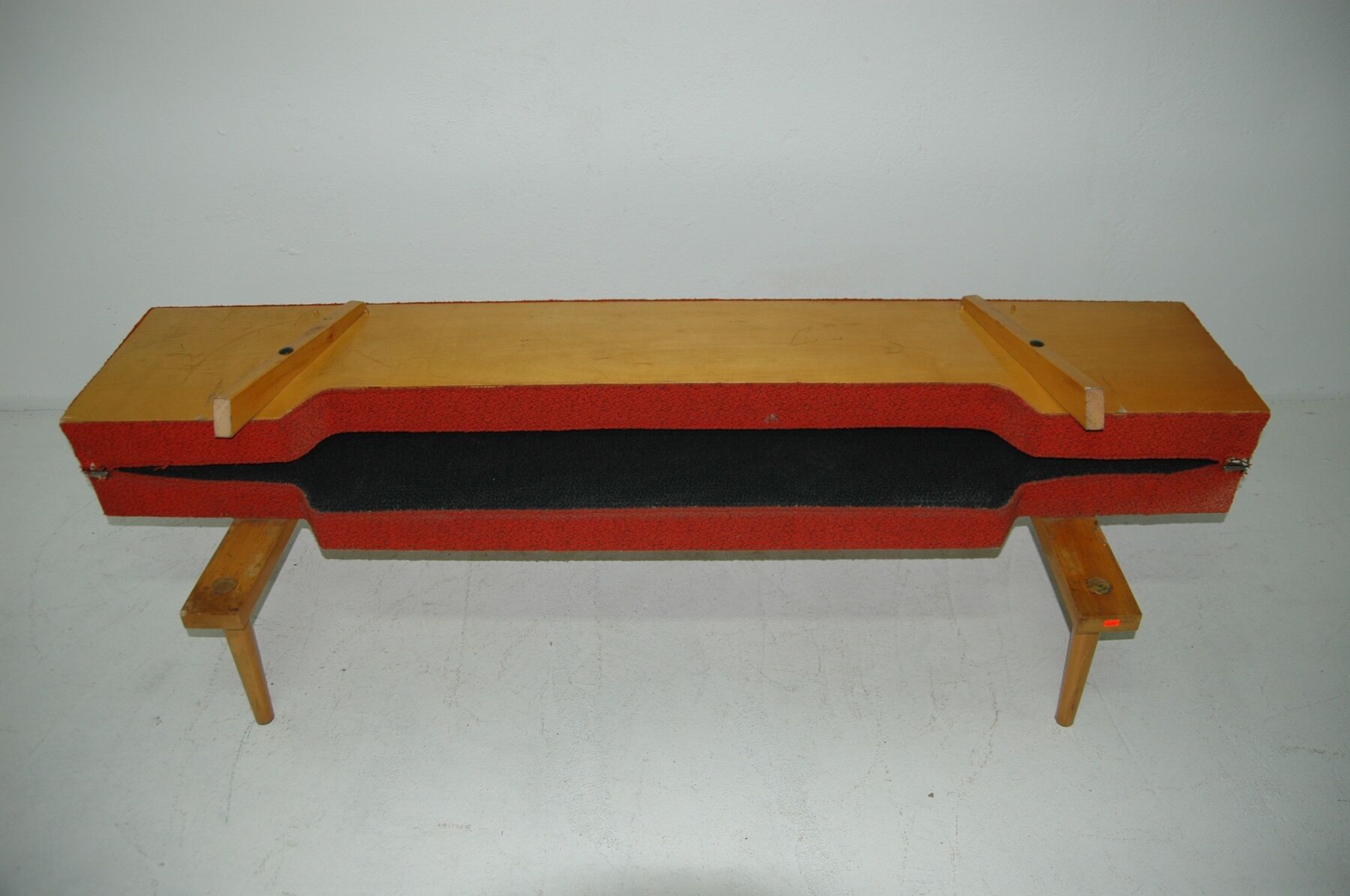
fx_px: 955
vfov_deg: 50.3
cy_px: 448
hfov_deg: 70.5
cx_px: 675
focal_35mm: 26
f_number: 3.2
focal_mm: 17
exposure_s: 1/60
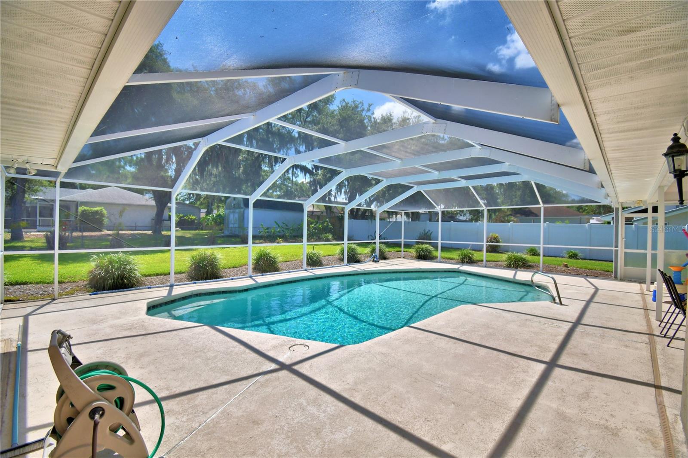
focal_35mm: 15
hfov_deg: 100.4
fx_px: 287
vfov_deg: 77.3
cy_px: 229
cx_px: 344
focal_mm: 10
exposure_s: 1/1250
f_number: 4.5
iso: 100
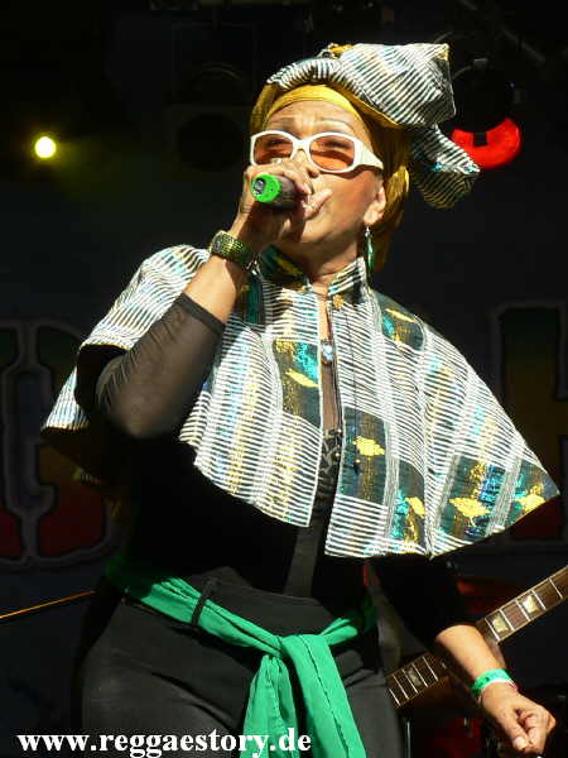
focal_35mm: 108
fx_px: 2363
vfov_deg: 18.2
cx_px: 284
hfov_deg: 13.7
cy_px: 379
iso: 64
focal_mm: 18.6
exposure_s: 1/200
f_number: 4
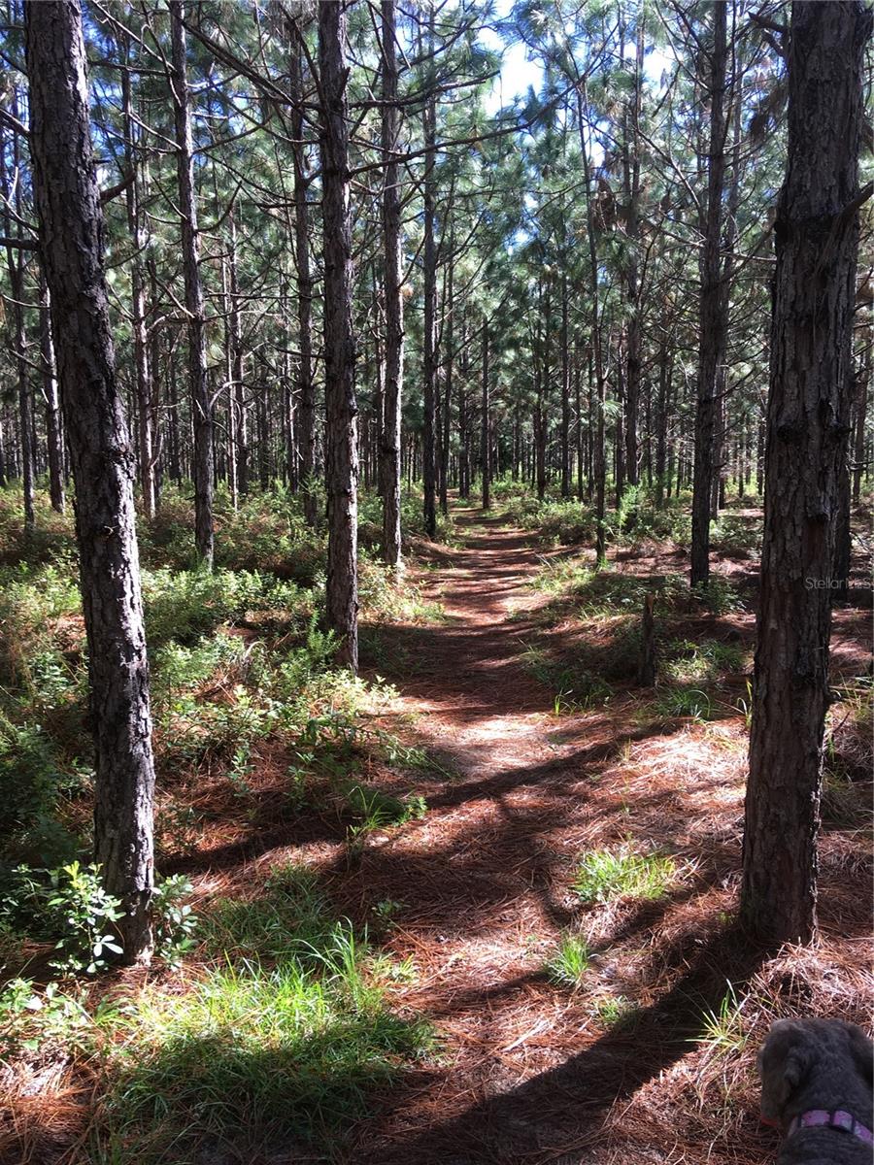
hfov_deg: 48.2
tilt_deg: -6.9
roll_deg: +0.7
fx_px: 976
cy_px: 582
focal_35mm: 29
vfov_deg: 61.7
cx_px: 437
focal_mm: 4.15
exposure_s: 1/125
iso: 25
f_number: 2.2
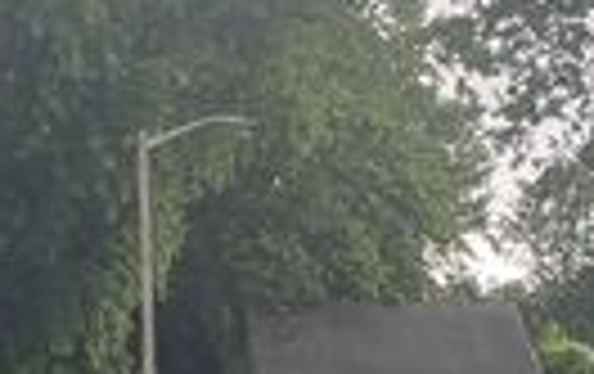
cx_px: 274
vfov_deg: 9.3
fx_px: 2254
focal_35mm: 139
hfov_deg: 15.0
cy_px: 511
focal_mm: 4.2
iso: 32
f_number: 1.6
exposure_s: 1/124
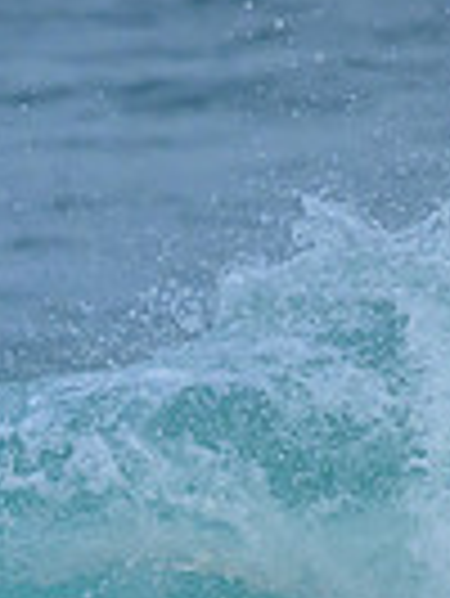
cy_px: 846
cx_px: -486
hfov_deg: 0.3
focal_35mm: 4699
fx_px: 81318
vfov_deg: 0.4
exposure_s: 1/1600
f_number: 9
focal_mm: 1120
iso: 2000
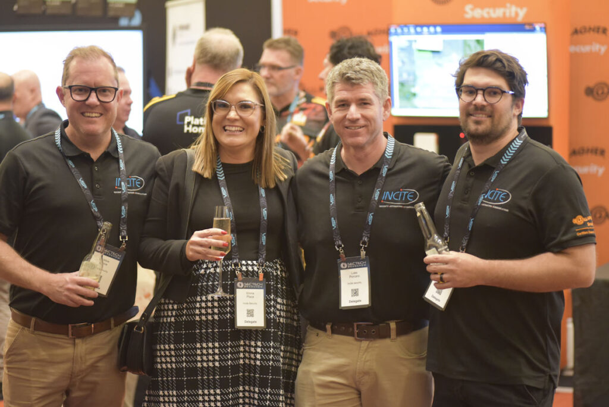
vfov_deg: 13.7
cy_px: 204
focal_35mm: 100
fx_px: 1693
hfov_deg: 20.4
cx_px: 304
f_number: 2.8
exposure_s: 1/125
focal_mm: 100
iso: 5600
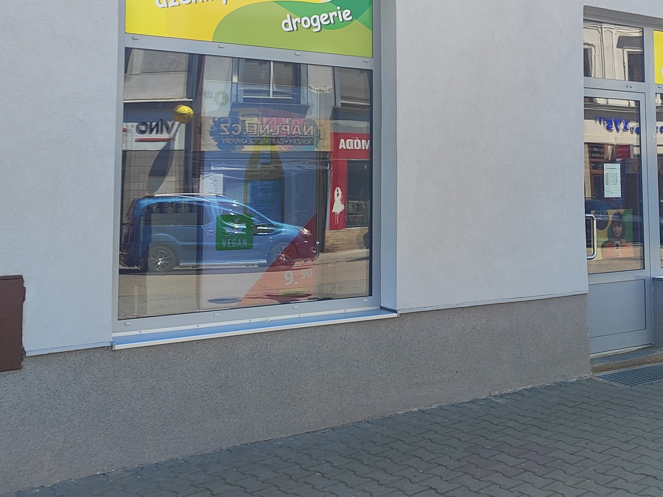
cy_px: 132
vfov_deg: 32.3
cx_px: 421
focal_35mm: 44
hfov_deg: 42.6
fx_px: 843
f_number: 1.89
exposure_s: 1/238
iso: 50
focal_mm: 5.89
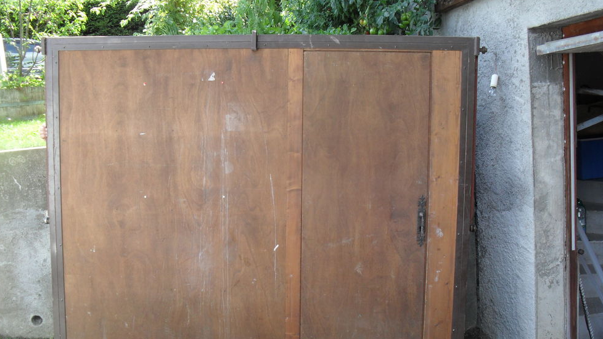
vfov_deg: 30.3
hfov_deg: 51.6
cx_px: 302
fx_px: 624
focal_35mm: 39
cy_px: 218
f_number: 3.2
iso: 100
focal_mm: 6.3
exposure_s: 1/125
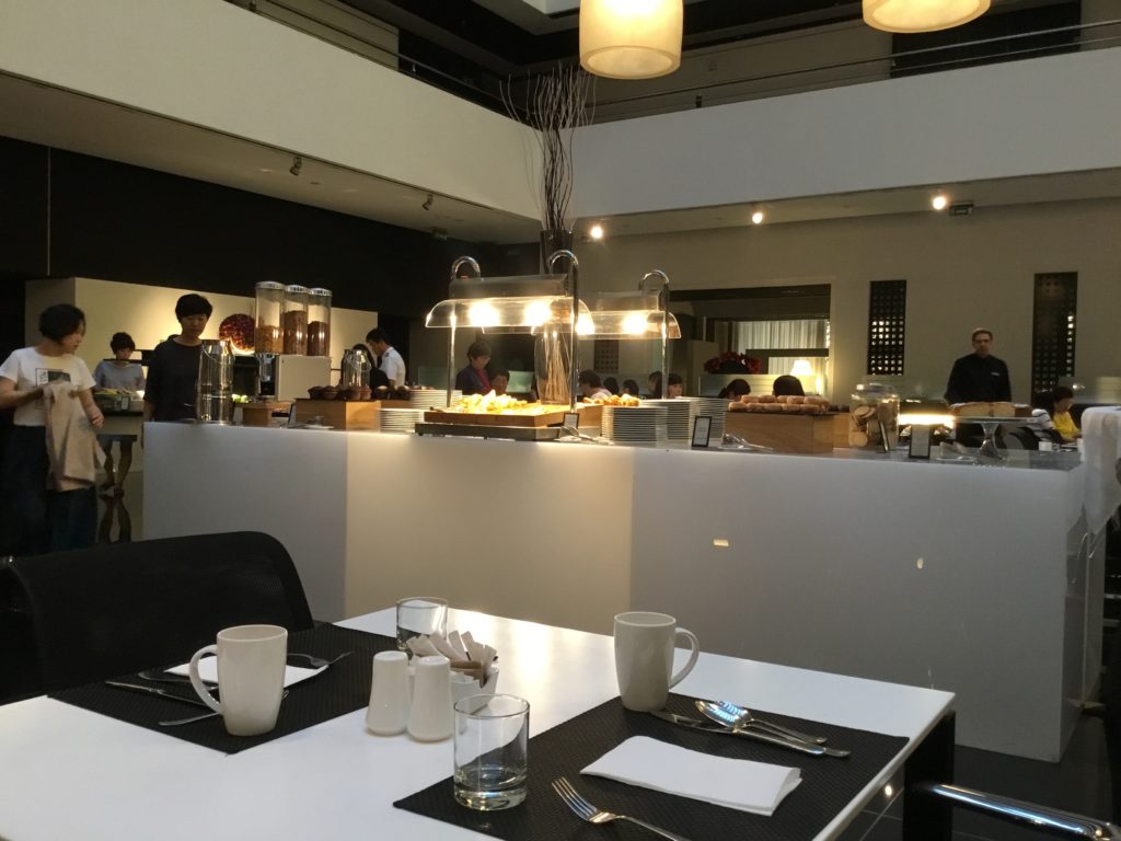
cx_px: 560
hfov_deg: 58.4
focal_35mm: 31
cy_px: 420
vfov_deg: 45.4
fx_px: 1004
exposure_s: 1/33
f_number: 2.4
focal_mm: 3.3
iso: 200
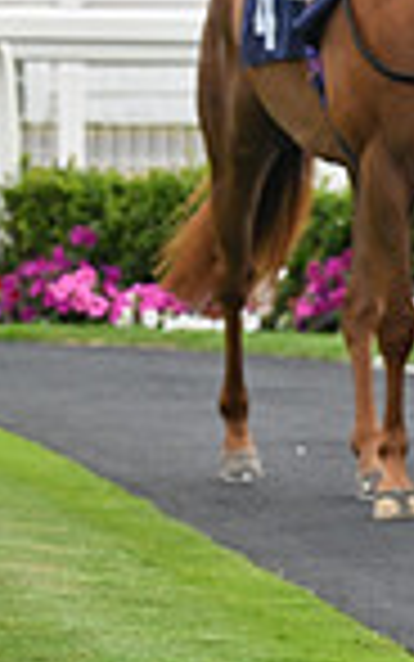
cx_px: 1192
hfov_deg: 2.6
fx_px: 8873
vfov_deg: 4.3
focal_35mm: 492
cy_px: 88
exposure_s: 1/1000
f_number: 6.3
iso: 800
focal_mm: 122
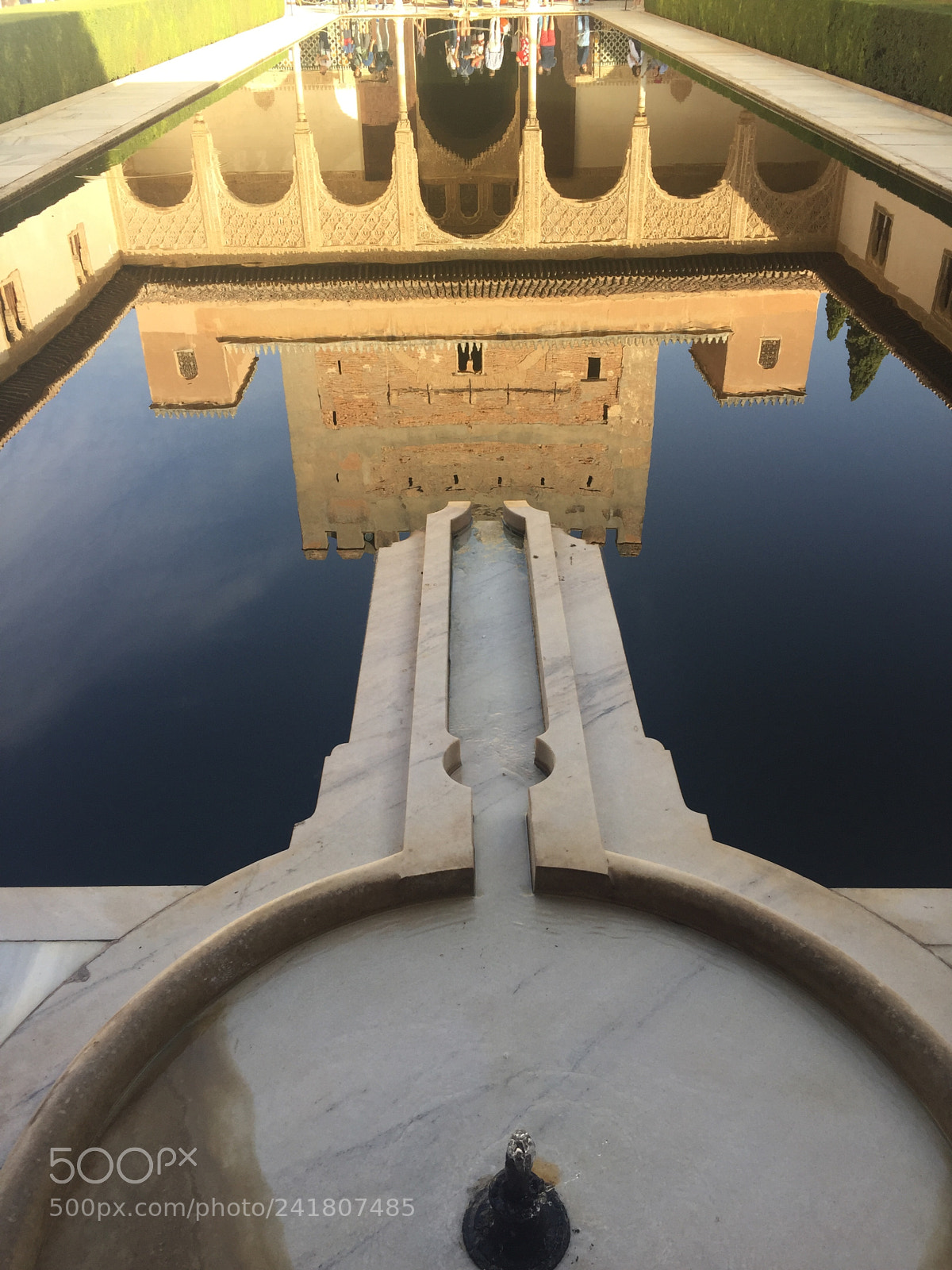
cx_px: 476
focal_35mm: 29
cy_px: 635
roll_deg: -1.4
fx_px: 1063
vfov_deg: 61.7
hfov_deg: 48.2
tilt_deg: -31.6
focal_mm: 4.15
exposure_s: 1/449
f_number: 2.2
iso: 32
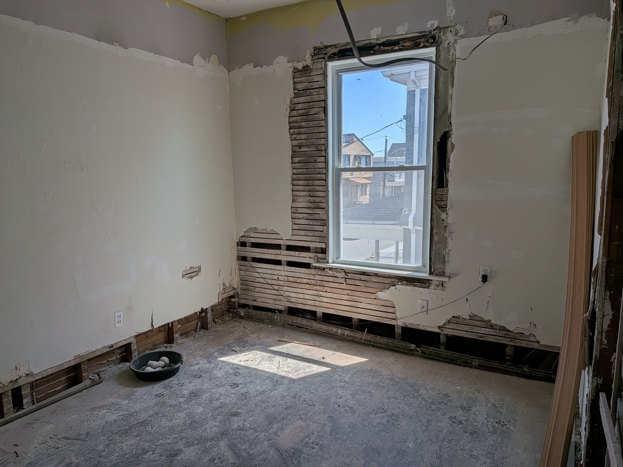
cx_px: 312
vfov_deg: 56.8
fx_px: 432
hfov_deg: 71.6
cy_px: 234
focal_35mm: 24
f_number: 1.7
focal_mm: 4.53
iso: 26
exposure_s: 1/3509
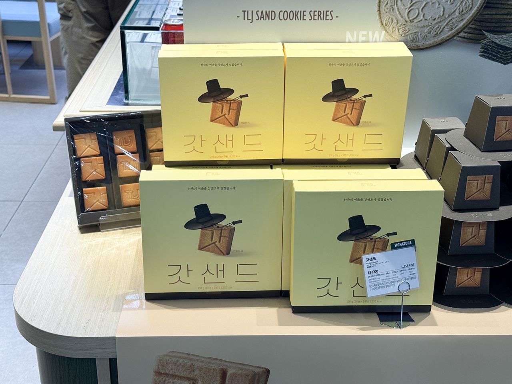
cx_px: 256
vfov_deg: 30.3
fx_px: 710
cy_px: 192
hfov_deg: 39.7
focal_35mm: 48
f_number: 1.8
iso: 50
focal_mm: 6.76
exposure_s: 1/125
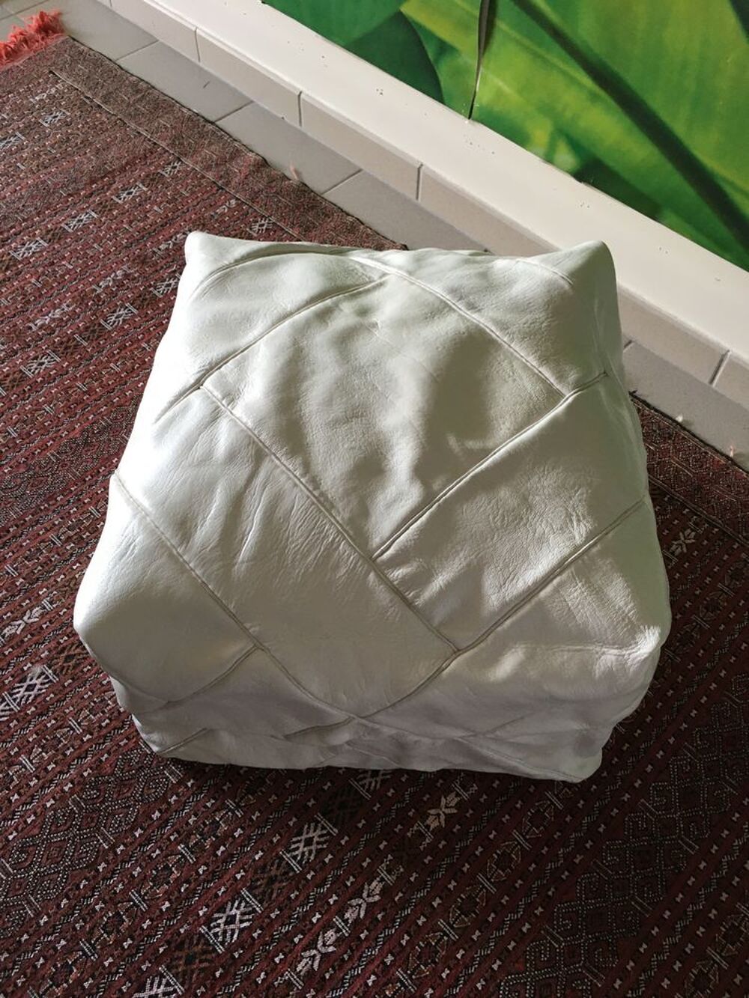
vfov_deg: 61.7
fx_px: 837
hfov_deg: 48.2
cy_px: 499
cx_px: 374
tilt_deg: -56.0
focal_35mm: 29
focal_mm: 4.15
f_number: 2.2
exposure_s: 1/33
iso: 125
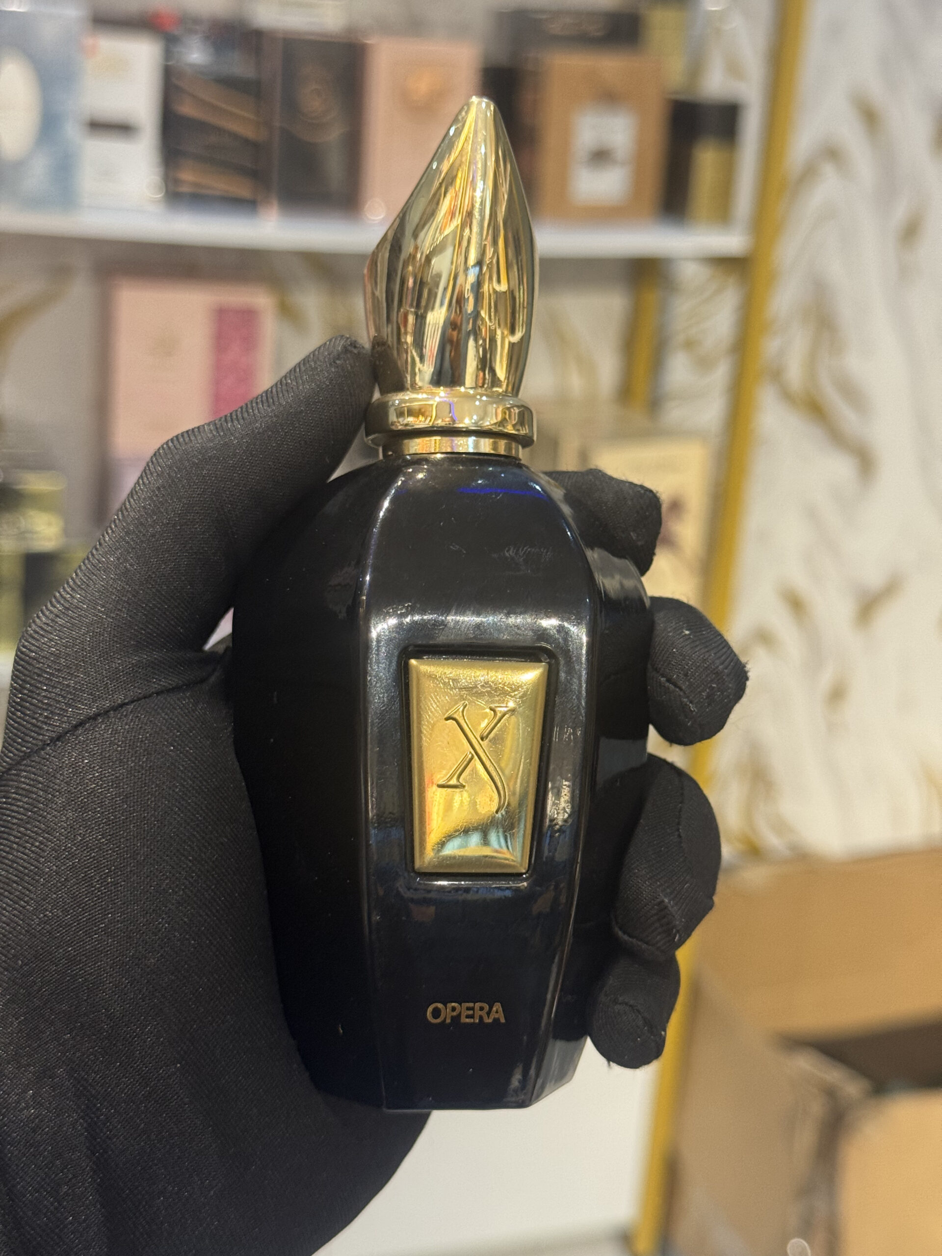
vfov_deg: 39.7
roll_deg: -4.9
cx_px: 471
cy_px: 628
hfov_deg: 30.3
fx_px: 1742
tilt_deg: -19.8
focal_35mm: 48
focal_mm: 6.76
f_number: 1.78
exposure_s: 1/33
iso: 200
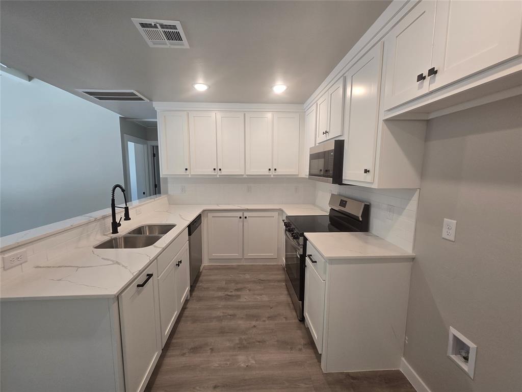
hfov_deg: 106.2
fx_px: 196
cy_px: 196
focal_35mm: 13
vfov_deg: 89.9
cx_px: 261
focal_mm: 2.2
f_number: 2.2
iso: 80
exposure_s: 1/60
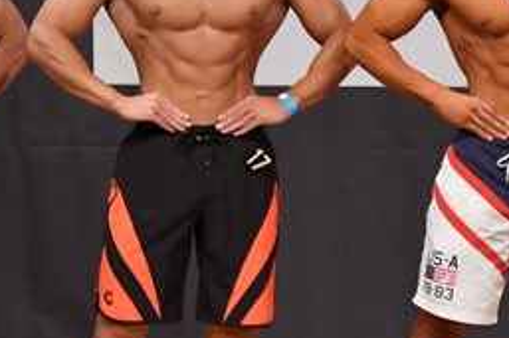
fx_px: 9255
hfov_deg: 3.1
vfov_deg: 2.1
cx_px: 742
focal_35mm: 655
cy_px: 245
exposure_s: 1/400
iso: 7200
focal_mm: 145
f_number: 5.6
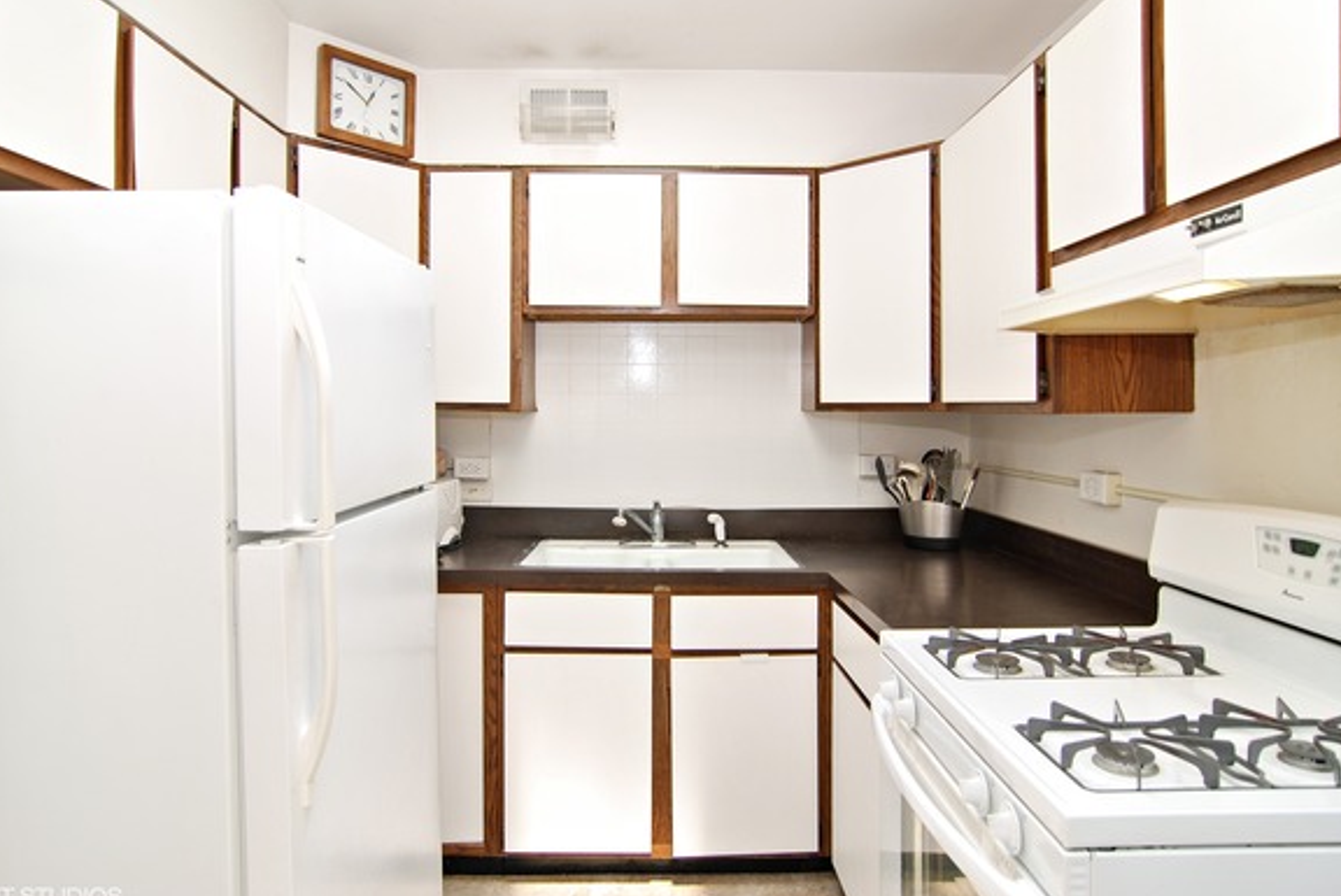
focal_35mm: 20
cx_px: 680
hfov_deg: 83.9
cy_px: 414
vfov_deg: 61.9
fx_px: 746
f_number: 5.6
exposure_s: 1/6
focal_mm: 12
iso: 100
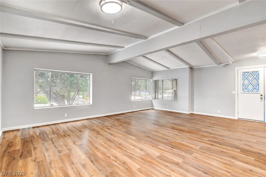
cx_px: 133
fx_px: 111
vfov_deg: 77.3
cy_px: 88
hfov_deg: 100.4
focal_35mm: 15
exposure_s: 1/6
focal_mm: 10
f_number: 9
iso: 640
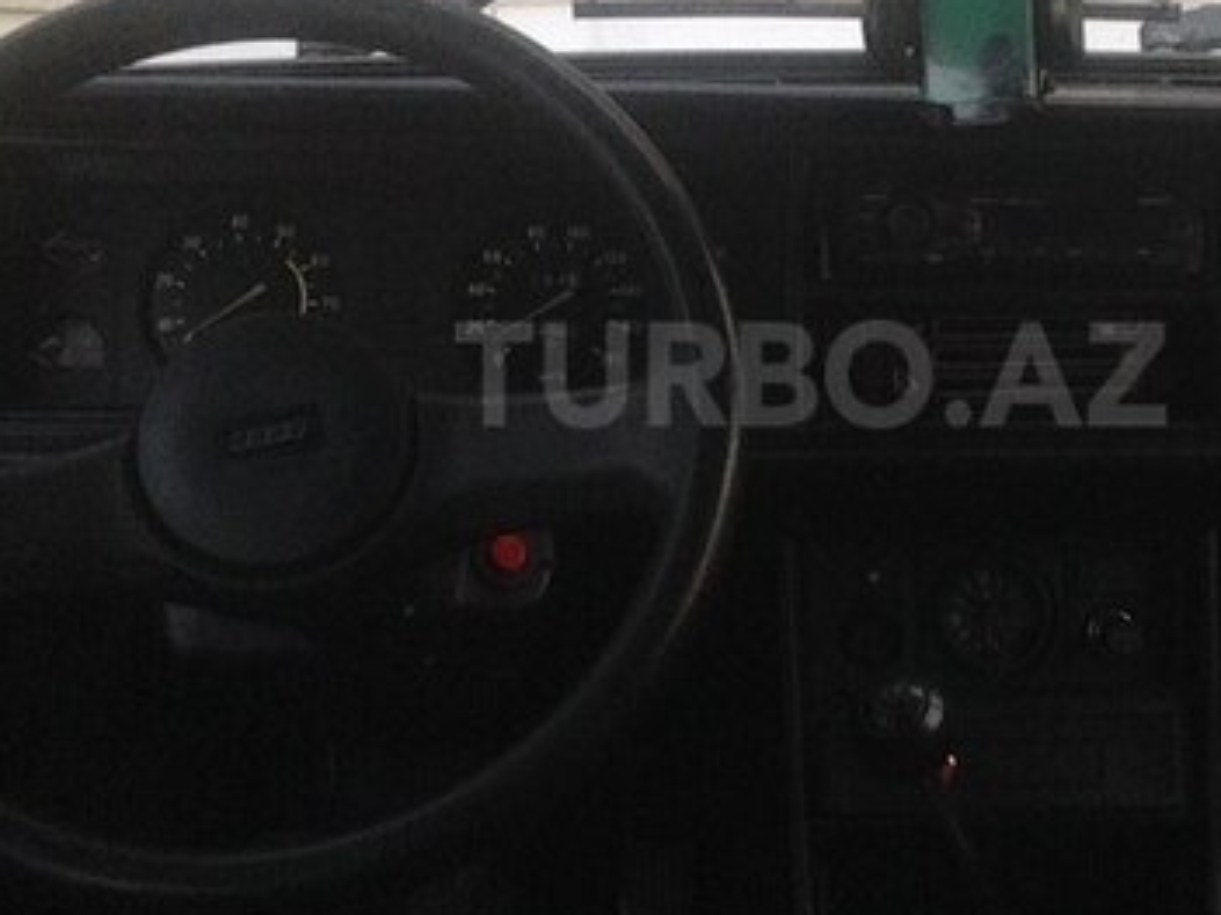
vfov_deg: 23.6
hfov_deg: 31.0
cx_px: 811
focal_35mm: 62
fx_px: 2186
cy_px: 374
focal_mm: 4.12
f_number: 2.4
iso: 320
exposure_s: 1/120
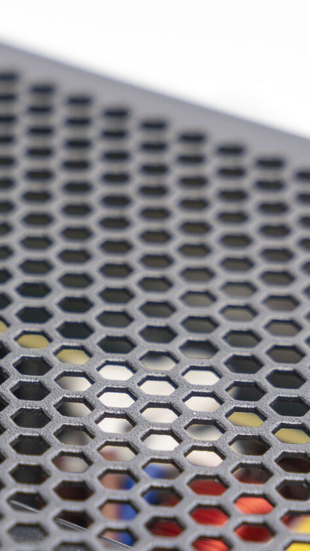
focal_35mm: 222
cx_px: -145
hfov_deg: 5.4
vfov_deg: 9.7
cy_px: 463
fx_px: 3243
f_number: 8
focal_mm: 70
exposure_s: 1/160
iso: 100
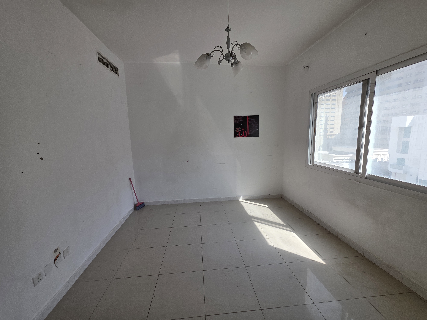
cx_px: 214
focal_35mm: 13
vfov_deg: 89.9
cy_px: 160
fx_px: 160
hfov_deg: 106.2
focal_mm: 2.2
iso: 25
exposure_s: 1/100
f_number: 1.9
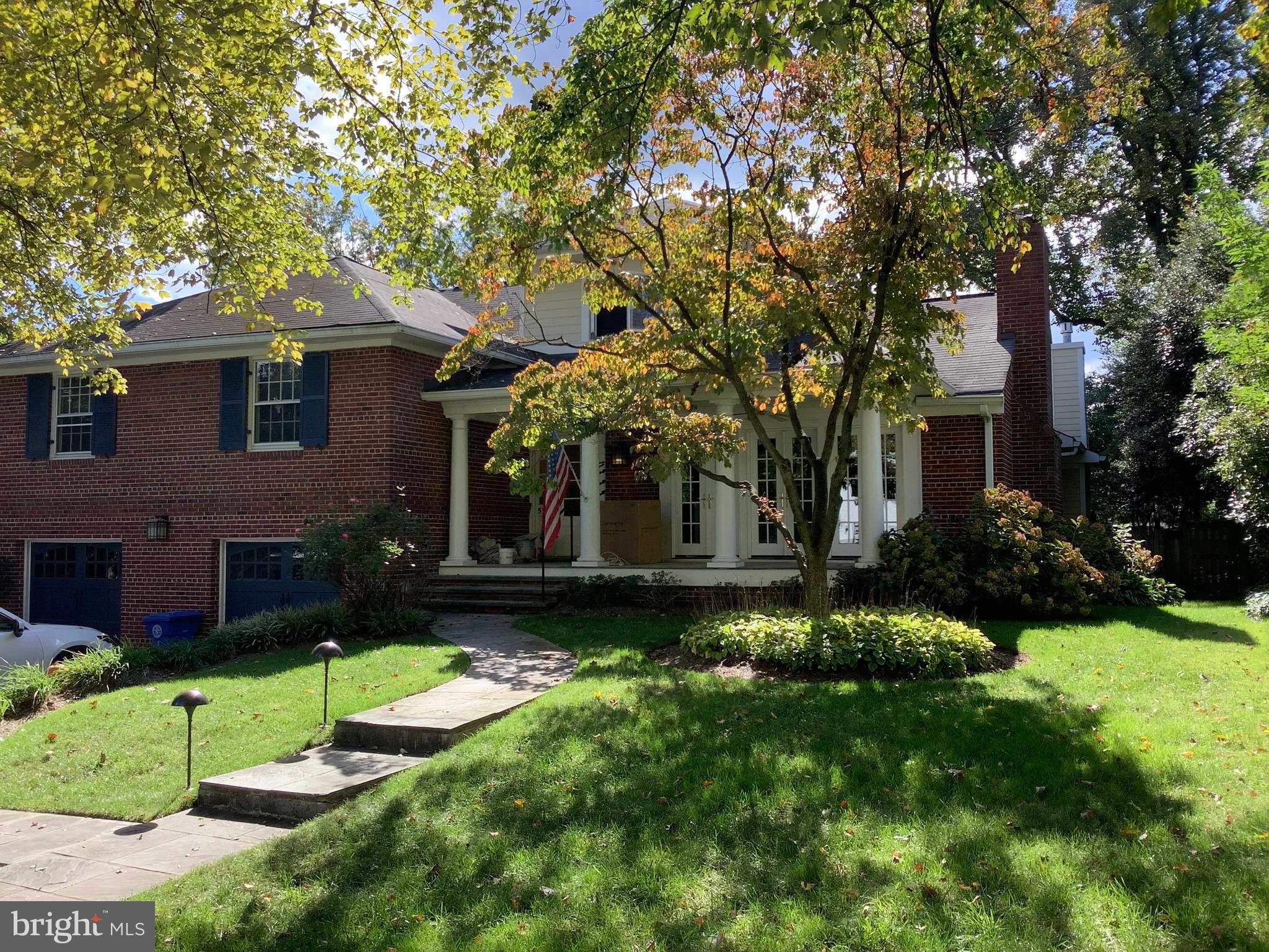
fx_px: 1136
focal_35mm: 31
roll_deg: +0.1
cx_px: 634
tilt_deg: +1.9
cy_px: 476
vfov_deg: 45.4
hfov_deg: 58.4
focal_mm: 3.3
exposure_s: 1/299
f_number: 2.4
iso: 25
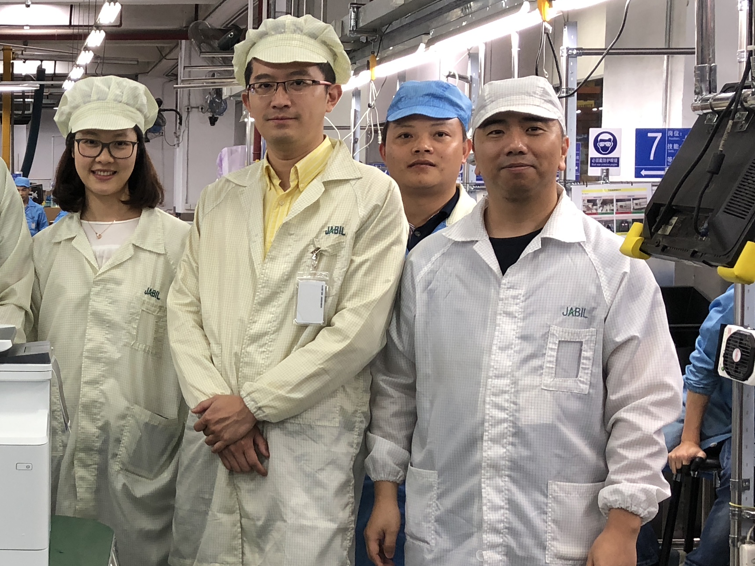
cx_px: -22
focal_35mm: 66
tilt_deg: -5.2
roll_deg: -0.4
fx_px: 1439
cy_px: 329
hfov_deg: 27.5
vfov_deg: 22.2
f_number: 1.8
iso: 40
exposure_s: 1/20
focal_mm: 4
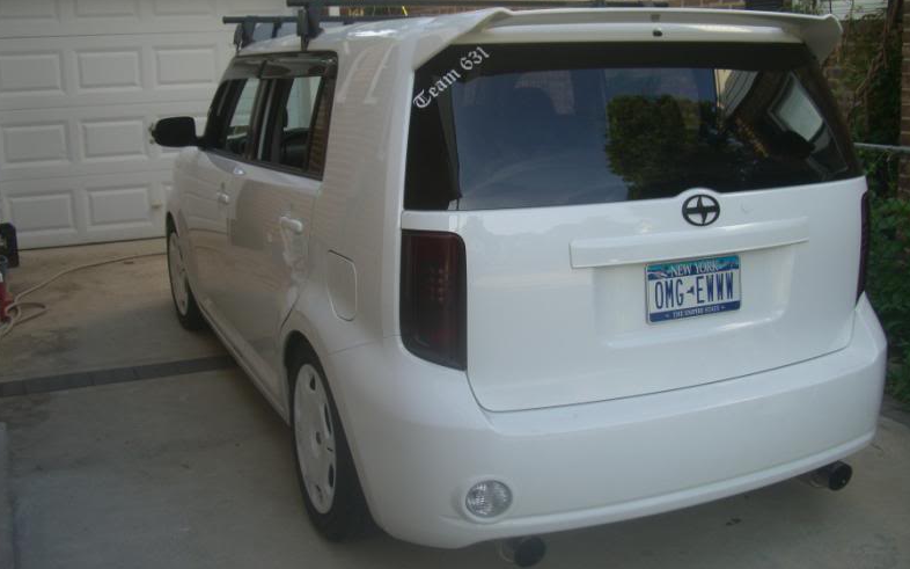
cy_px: 250
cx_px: 457
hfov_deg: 48.2
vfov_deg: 31.2
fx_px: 1017
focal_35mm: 41
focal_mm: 7.9
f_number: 2.8
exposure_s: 1/160
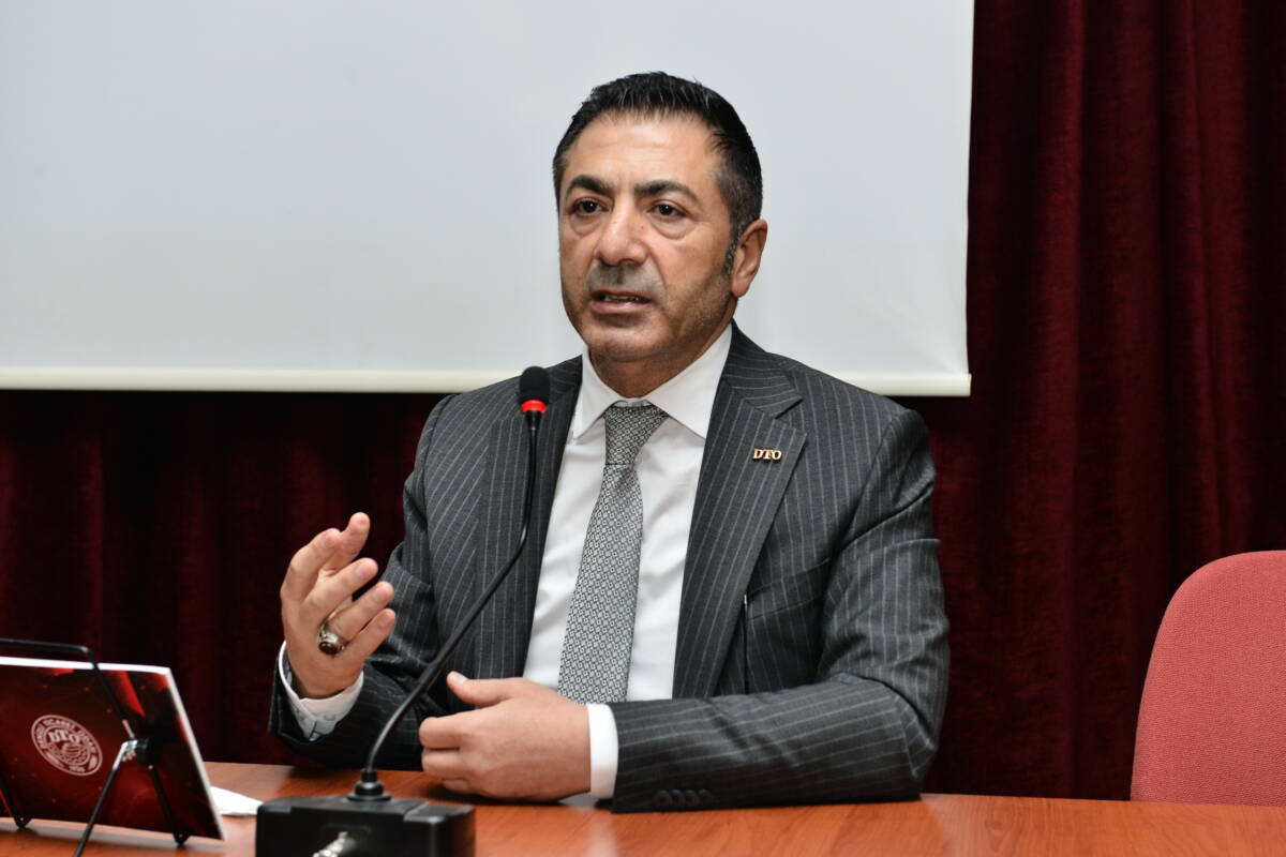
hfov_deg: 28.8
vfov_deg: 19.5
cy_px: 428
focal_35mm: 70
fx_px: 2500
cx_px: 643
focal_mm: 70
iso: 1100
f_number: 6.3
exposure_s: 1/80
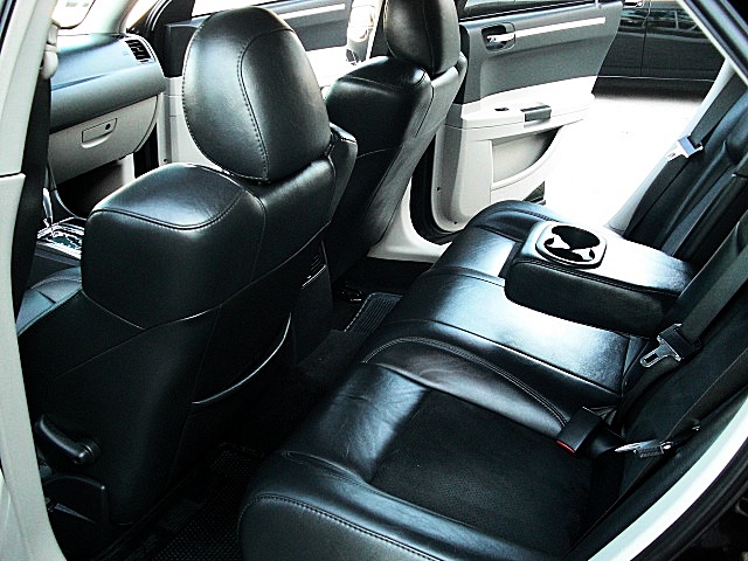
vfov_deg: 39.7
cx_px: 374
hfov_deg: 51.4
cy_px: 280
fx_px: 778
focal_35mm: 36
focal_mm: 6.3
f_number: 2.8
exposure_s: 1/80
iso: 400
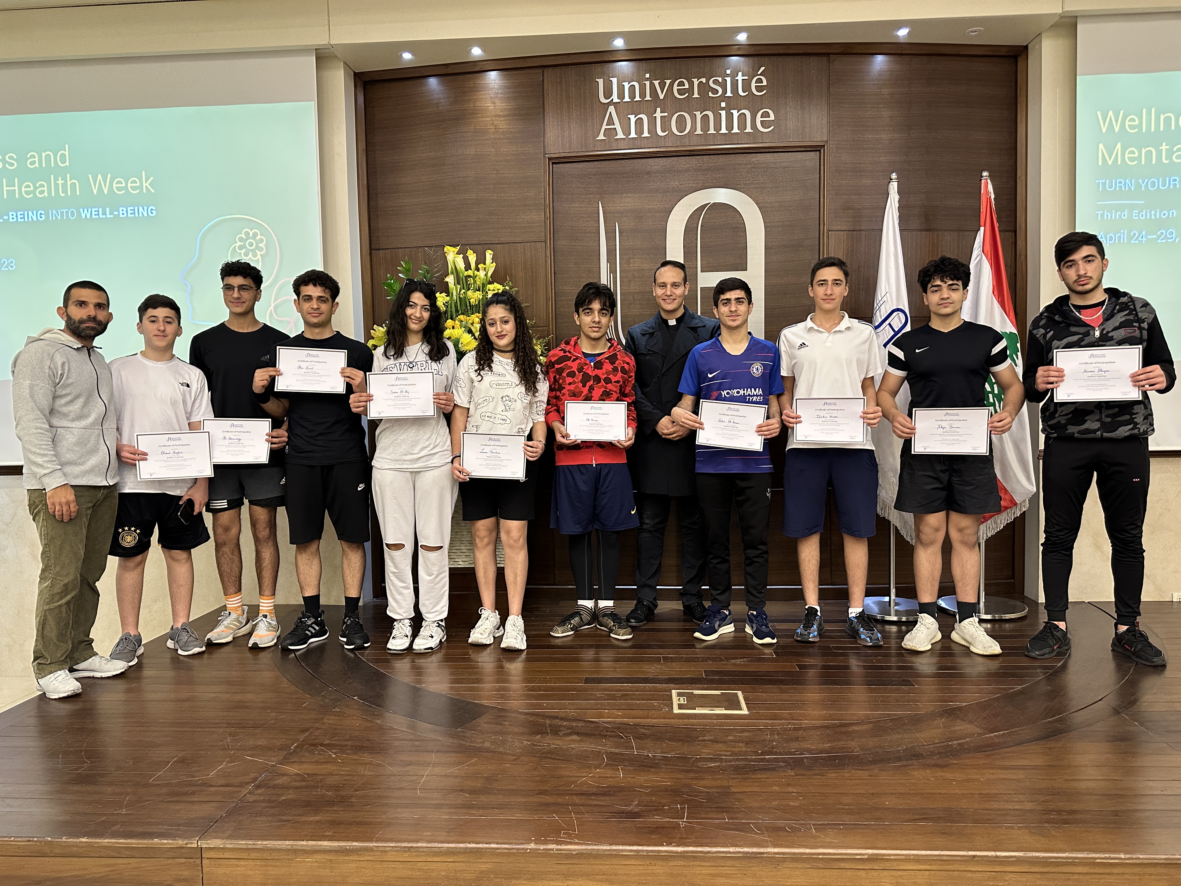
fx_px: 819
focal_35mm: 24
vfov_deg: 56.8
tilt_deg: -3.3
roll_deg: +0.7
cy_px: 443
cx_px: 590
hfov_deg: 71.6
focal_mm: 6.86
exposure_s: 1/60
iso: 400
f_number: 1.78
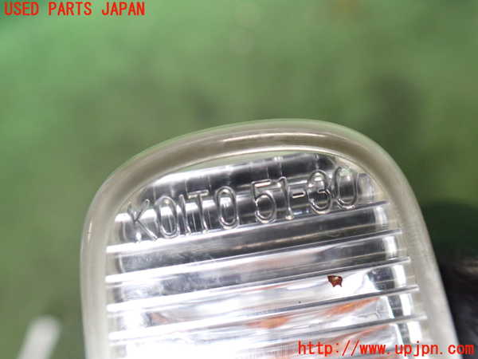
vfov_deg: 46.8
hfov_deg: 60.0
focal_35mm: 30
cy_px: 180
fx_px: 414
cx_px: 239
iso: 500
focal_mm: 5.4
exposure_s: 1/125
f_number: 2.3
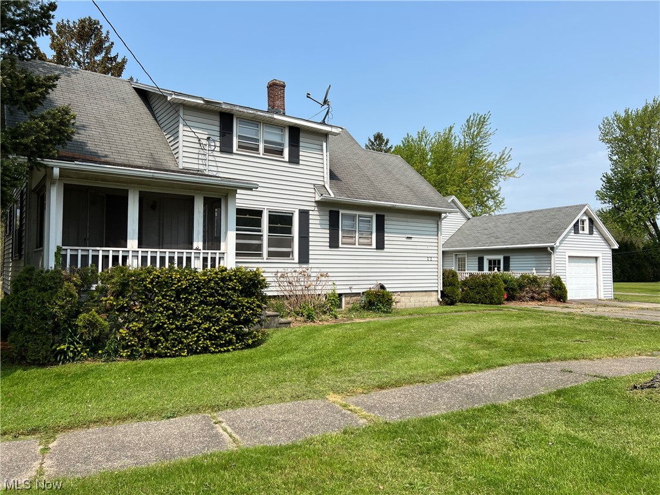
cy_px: 248
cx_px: 330
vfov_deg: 53.1
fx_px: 496
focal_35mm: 26
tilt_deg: +1.6
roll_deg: +0.0
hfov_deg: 67.3
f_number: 1.5
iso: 50
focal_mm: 5.7
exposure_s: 1/4831
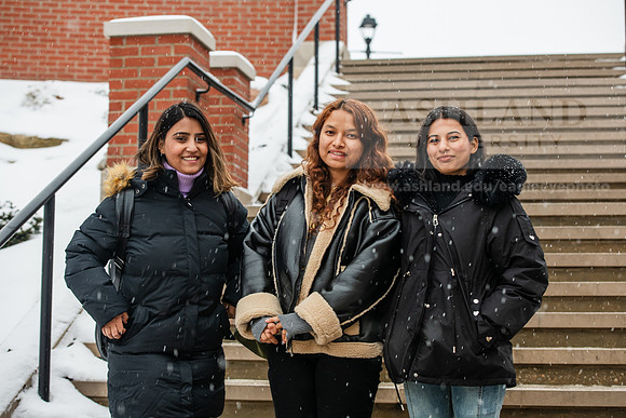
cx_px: 313
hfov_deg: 28.8
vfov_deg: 19.5
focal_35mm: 70
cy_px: 209
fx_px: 1217
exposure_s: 1/200
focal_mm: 70
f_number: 5
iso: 400
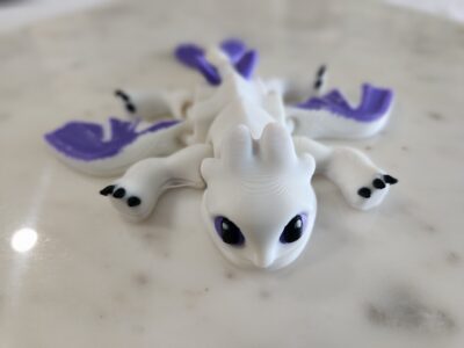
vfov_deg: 58.9
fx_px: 308
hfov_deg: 73.9
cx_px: 232
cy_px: 174
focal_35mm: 23
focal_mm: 5.4
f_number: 1.8
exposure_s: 1/60
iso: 200
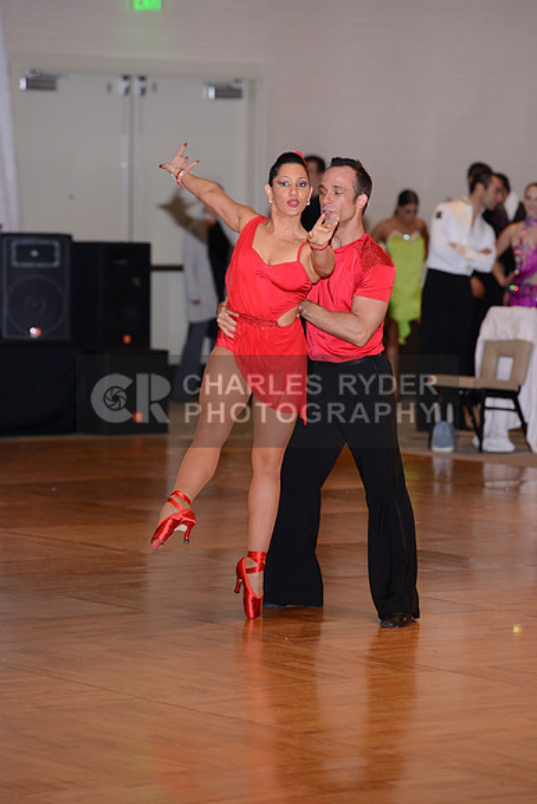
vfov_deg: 12.8
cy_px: 402
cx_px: 268
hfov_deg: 8.6
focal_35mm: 160
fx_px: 3578
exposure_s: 1/250
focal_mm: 160
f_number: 4.5
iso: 1000
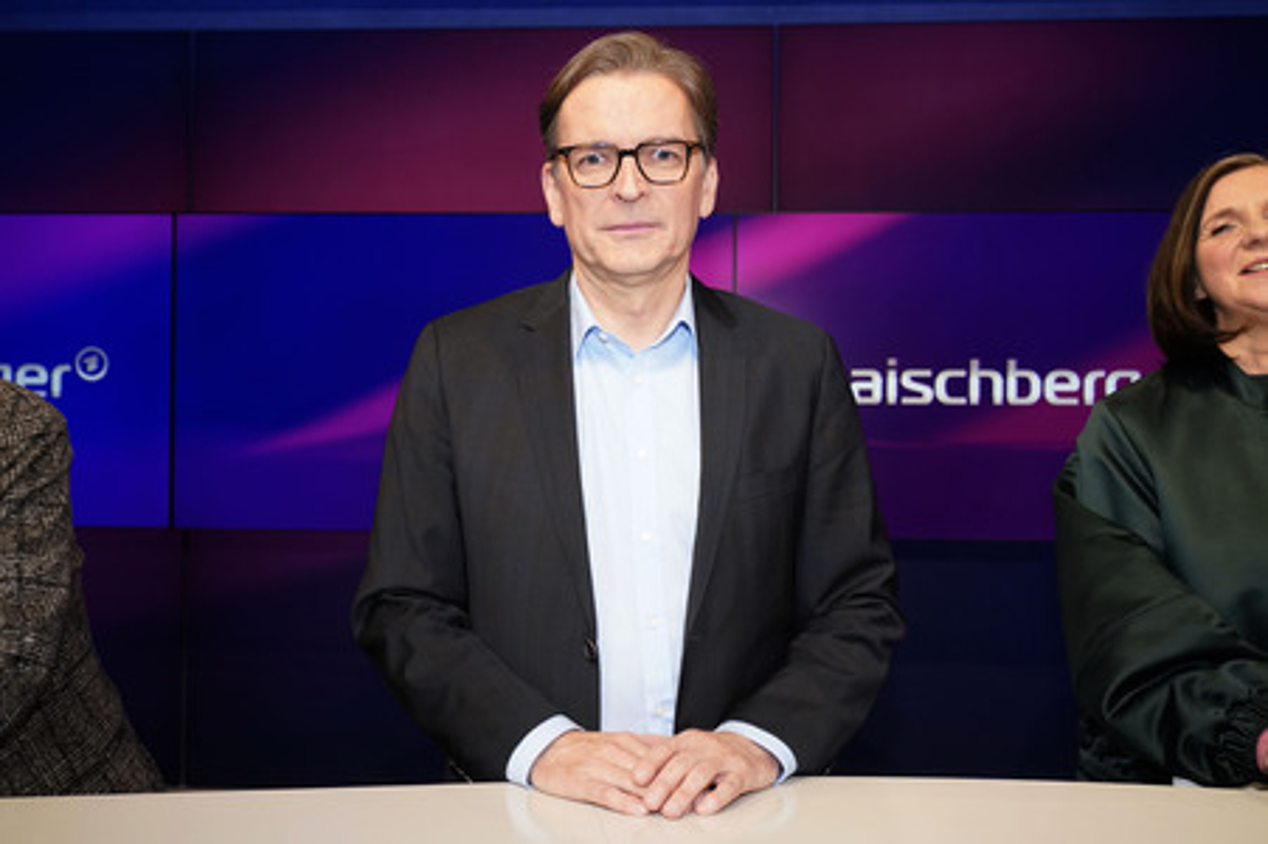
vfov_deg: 42.3
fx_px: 1091
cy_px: 422
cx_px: 634
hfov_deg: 60.3
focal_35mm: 31
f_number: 5
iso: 2000
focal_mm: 31
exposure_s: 1/125
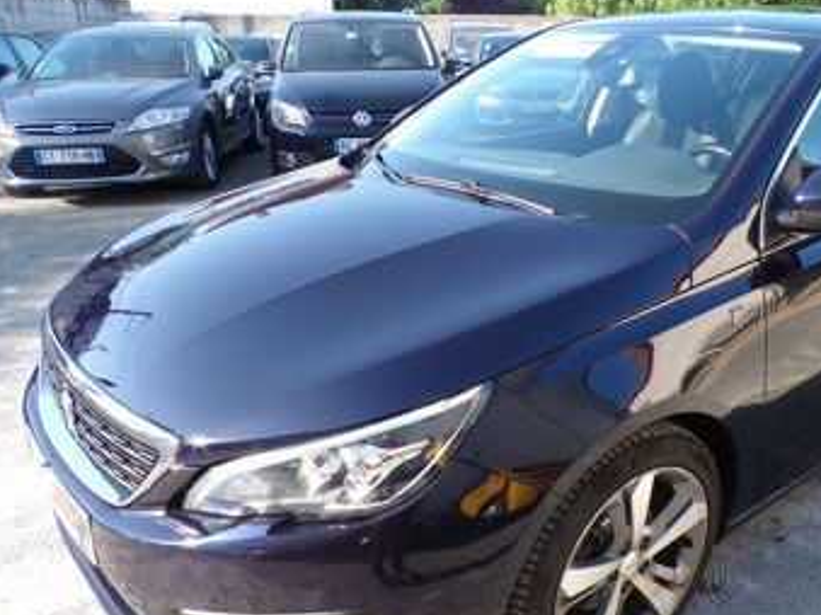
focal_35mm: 34
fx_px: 806
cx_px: 557
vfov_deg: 41.5
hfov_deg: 52.8
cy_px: 380
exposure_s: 1/100
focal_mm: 4.3
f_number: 4.4
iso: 100
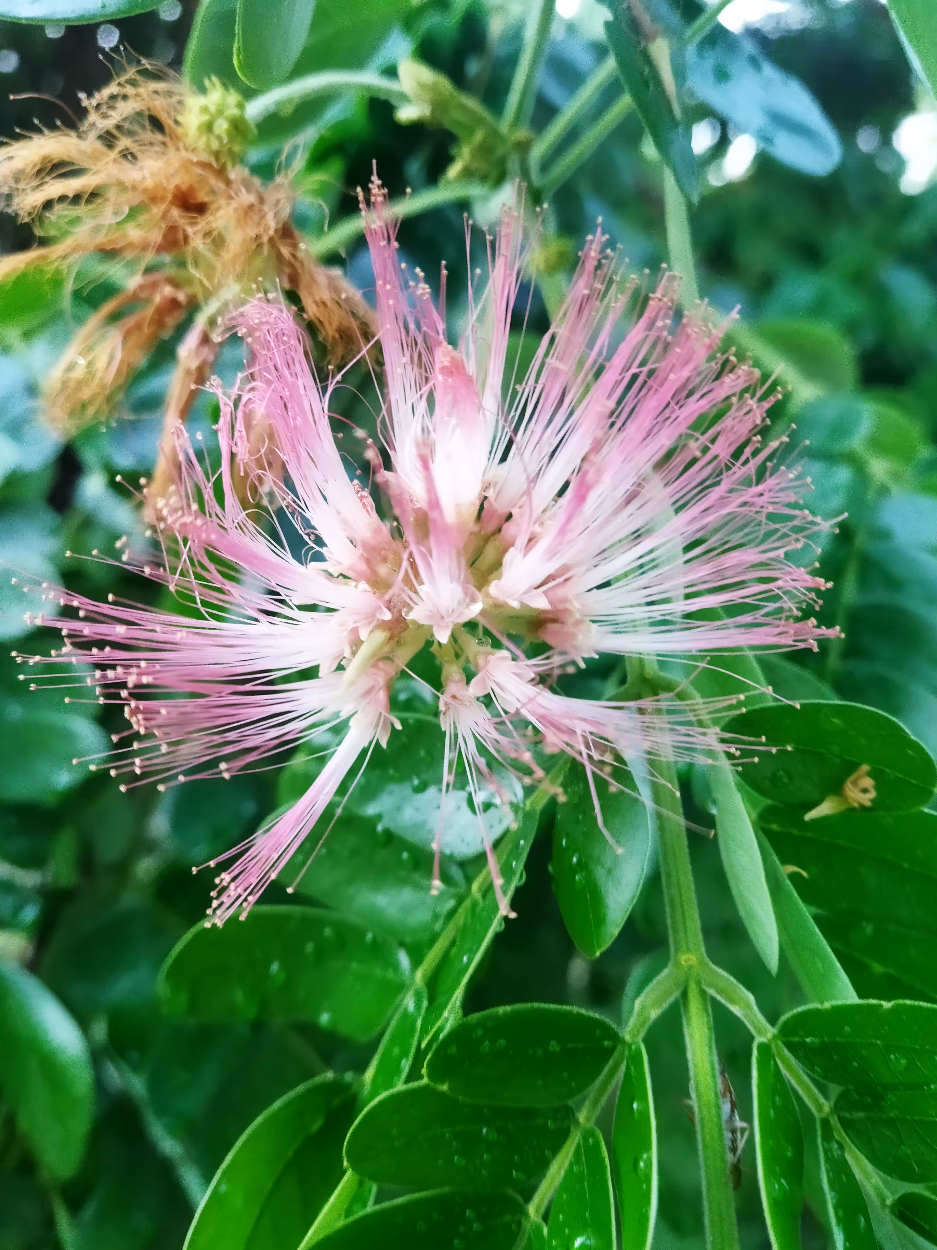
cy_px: 629
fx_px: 1010
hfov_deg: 49.7
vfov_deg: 63.4
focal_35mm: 28
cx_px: 472
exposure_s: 1/100
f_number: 1.79
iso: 322
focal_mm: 4.71
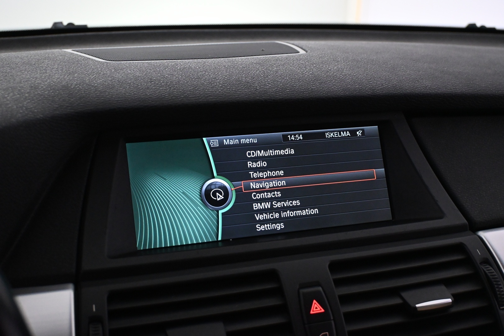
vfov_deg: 27.7
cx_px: 252
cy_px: 168
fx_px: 682
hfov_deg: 40.5
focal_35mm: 49
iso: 3200
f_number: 5
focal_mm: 32.5
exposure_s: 1/80
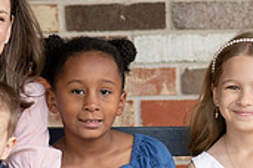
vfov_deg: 4.0
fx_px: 2389
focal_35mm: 340
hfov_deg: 6.1
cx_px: 75
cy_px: 212
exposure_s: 1/1250
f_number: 2.2
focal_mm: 85
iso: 320
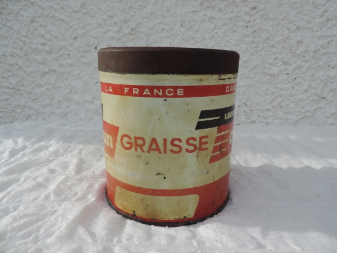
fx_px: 234
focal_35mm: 24
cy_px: 126
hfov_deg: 71.6
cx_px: 168
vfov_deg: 56.8
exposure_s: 1/800
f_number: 3
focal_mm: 4.3
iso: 80
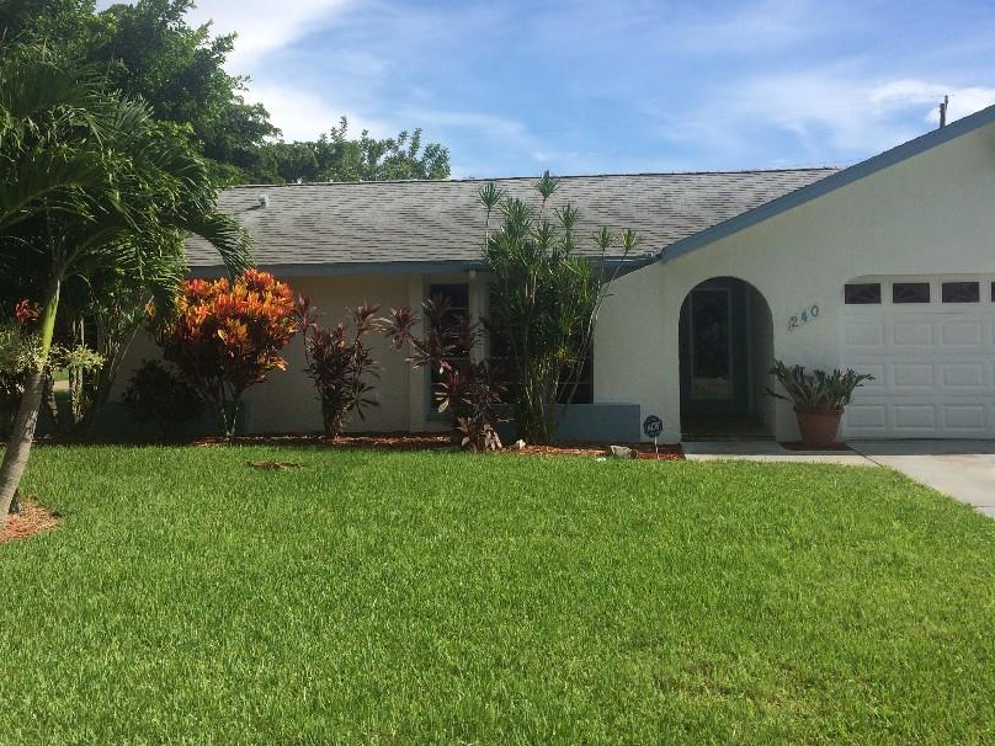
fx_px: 1092
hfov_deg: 48.9
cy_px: 286
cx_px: 461
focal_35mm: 38
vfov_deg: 37.5
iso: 40
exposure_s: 1/3165
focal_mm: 4.12
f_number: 2.2
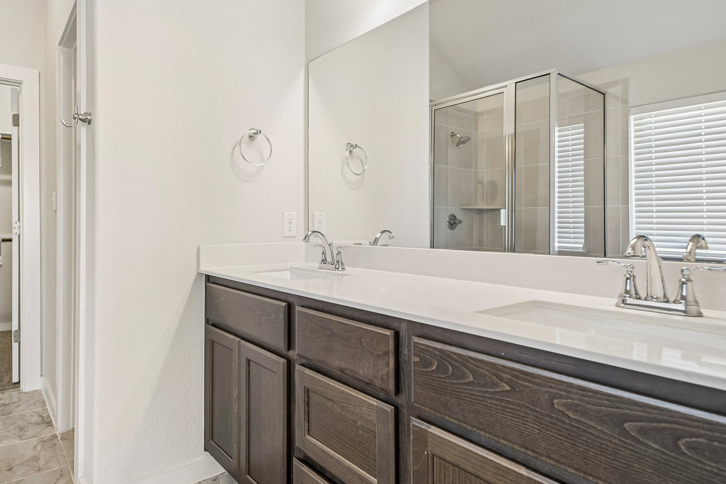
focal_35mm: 20
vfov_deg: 61.7
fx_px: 403
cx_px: 321
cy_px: 209
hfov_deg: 83.6
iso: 400
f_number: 8
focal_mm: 10
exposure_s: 1/15
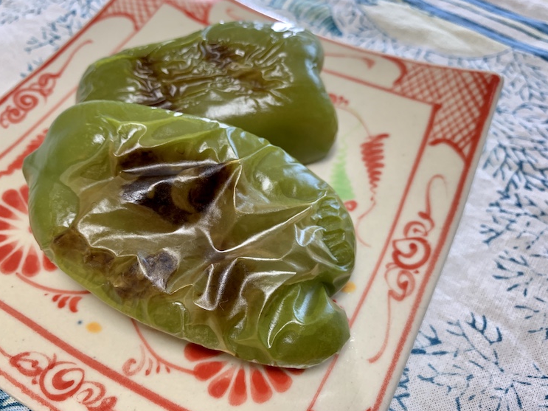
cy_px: 202
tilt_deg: -56.9
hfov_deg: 63.5
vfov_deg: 49.7
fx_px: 443
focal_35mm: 28
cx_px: 274
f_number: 1.8
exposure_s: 1/60
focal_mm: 4.25
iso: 200
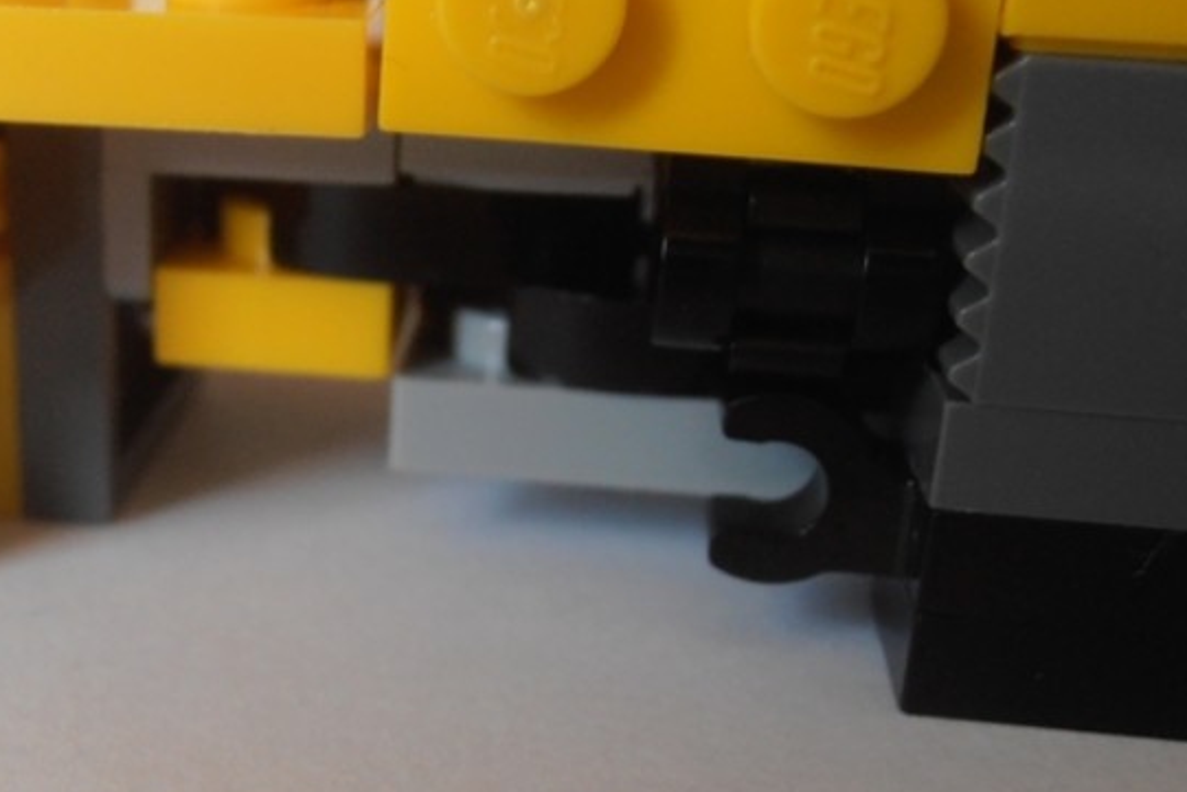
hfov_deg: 30.9
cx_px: 294
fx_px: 2111
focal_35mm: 64
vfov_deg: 21.3
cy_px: 398
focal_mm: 6.61
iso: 125
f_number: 3.9
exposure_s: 1/20
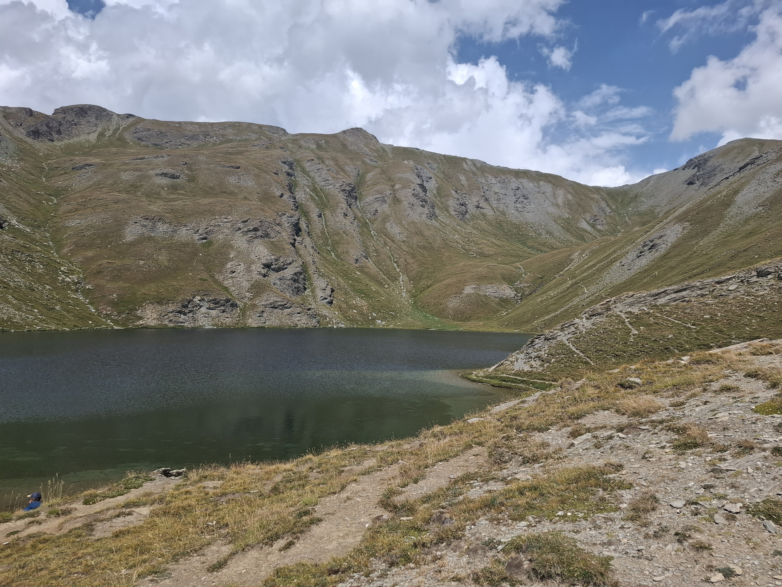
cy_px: 294
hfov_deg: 73.9
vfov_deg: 58.9
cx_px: 391
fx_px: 520
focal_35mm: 23
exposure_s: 1/1715
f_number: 1.8
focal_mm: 5.54
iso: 50
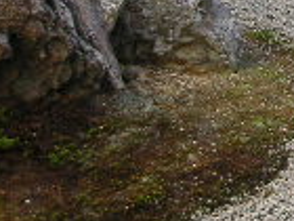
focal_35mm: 169
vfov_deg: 8.7
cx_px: 388
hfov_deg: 11.4
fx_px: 1435
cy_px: 11
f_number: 2.8
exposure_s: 1/180
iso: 50
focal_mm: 6.1
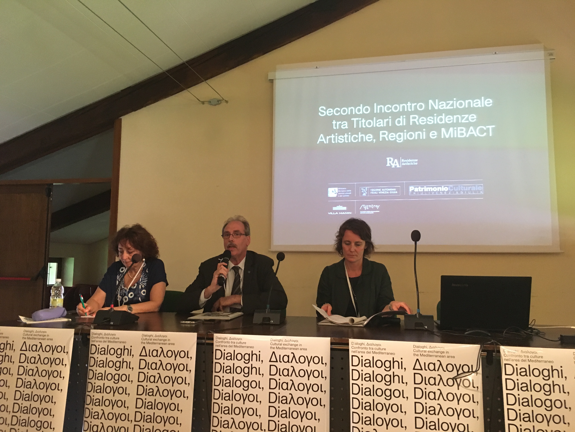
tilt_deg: +5.9
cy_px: 216
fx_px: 482
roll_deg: -0.6
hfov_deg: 61.7
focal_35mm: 29
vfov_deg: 48.2
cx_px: 288
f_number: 2.2
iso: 200
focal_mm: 4.15
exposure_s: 1/25
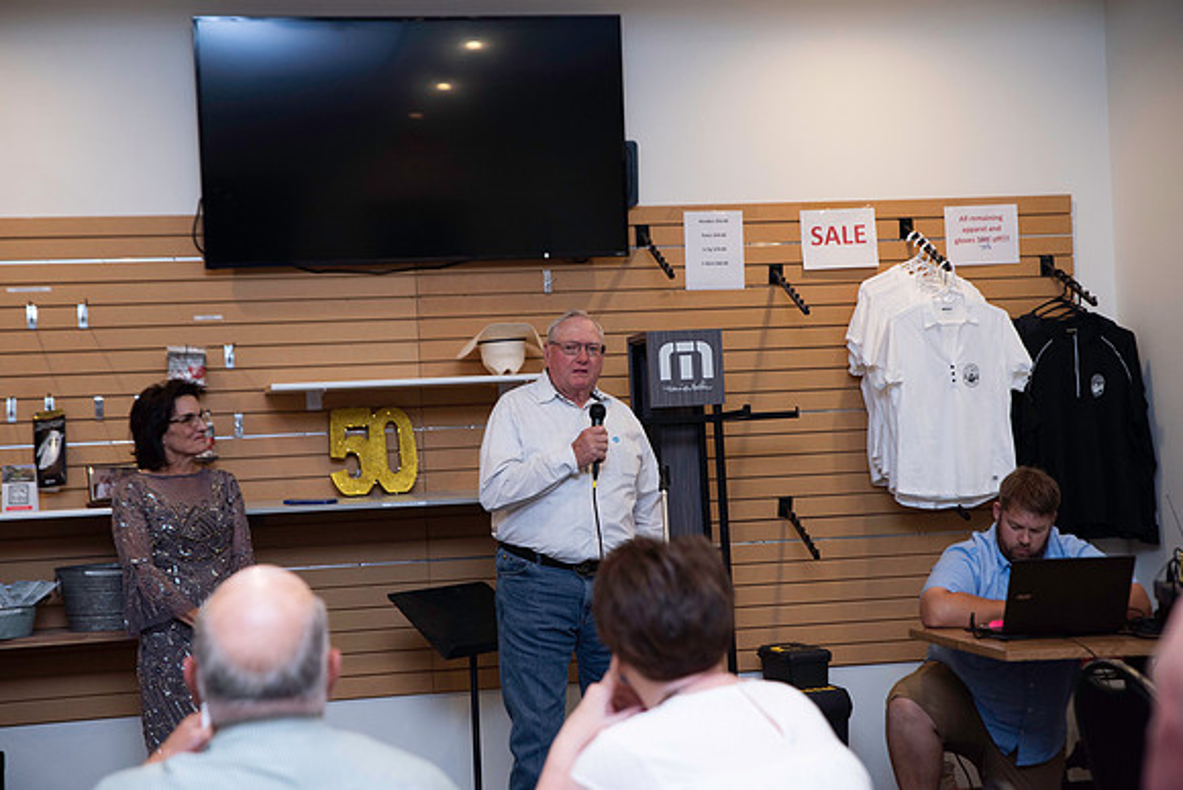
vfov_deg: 19.5
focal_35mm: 70
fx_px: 2301
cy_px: 395
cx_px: 592
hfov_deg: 28.8
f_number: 3.2
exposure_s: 1/125
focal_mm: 70
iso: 250
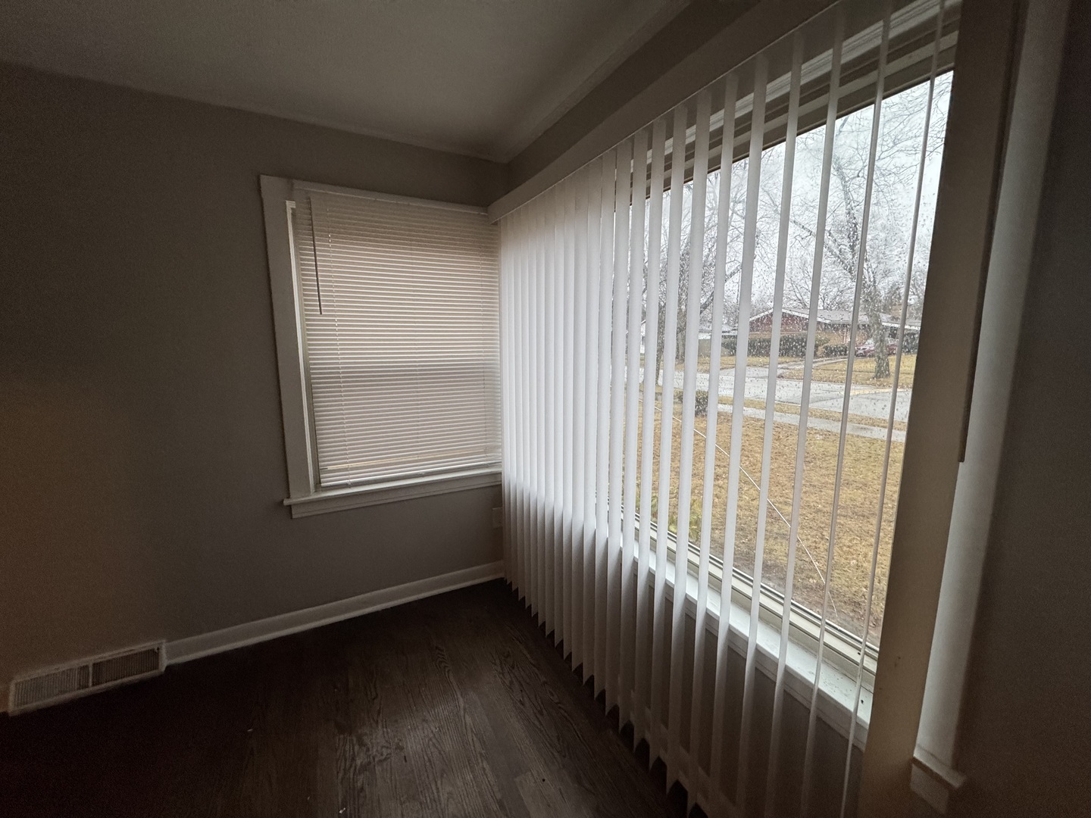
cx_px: 546
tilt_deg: -7.7
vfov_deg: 85.7
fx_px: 441
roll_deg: -0.4
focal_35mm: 14
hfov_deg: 102.1
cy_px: 409
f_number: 2.2
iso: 320
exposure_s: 1/120
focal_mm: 2.22
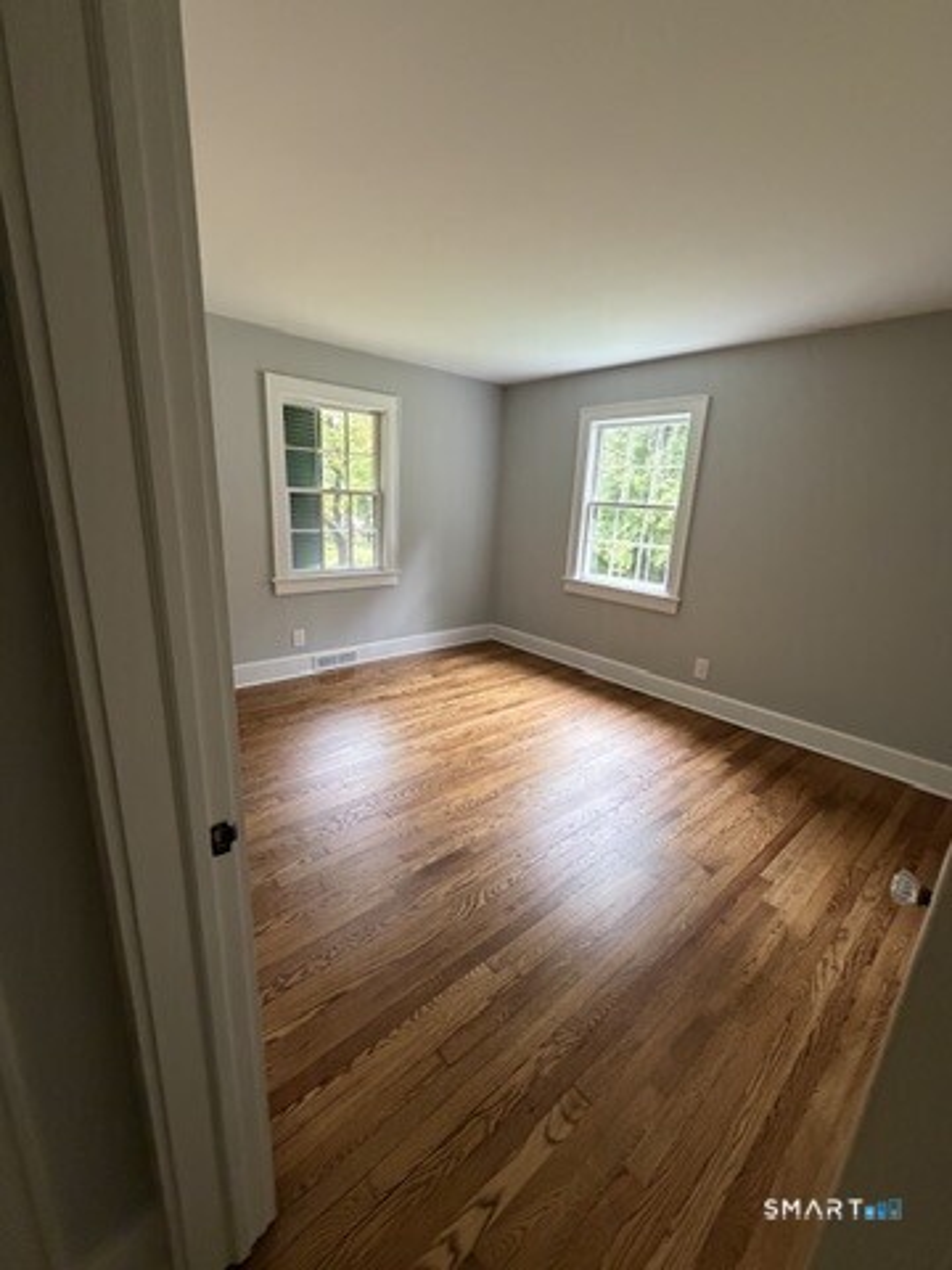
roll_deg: -1.8
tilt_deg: -15.0
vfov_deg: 102.1
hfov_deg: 85.7
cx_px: 476
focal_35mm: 14
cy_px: 635
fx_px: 513
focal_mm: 2.22
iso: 640
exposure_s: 1/60
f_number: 2.2
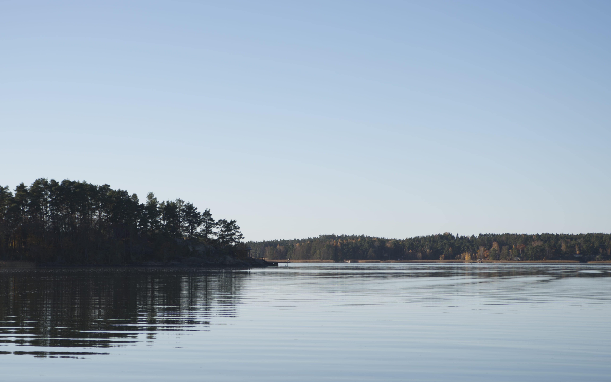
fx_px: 1549
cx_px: 257
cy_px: 242
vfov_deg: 14.0
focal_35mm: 93
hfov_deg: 22.3
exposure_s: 1/500
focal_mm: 70
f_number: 4
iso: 64
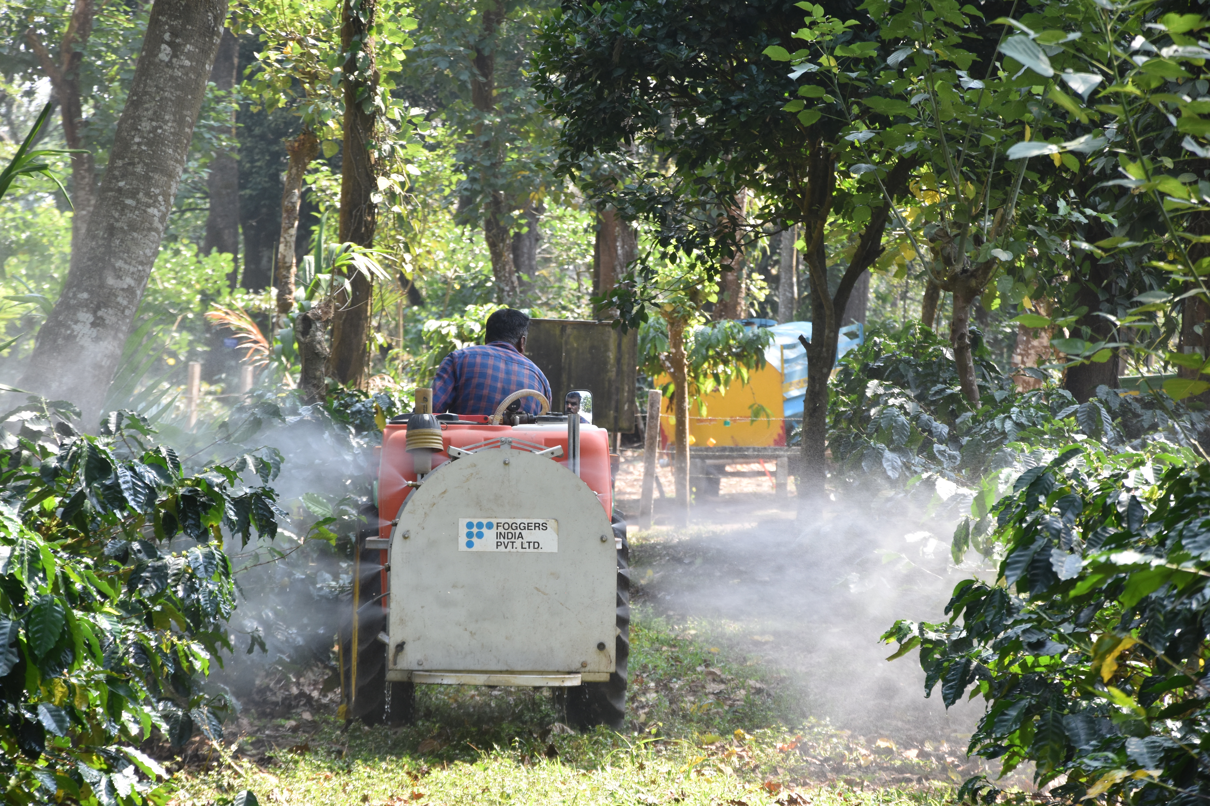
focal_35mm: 158
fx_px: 5293
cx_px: 605
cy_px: 403
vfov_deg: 8.7
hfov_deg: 13.0
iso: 400
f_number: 7.1
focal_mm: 105
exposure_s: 1/200
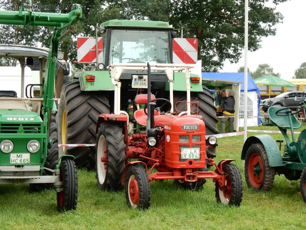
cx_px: 153
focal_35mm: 84
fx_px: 743
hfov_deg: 23.3
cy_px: 115
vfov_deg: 17.6
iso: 125
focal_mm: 14.9
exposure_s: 1/60
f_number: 5
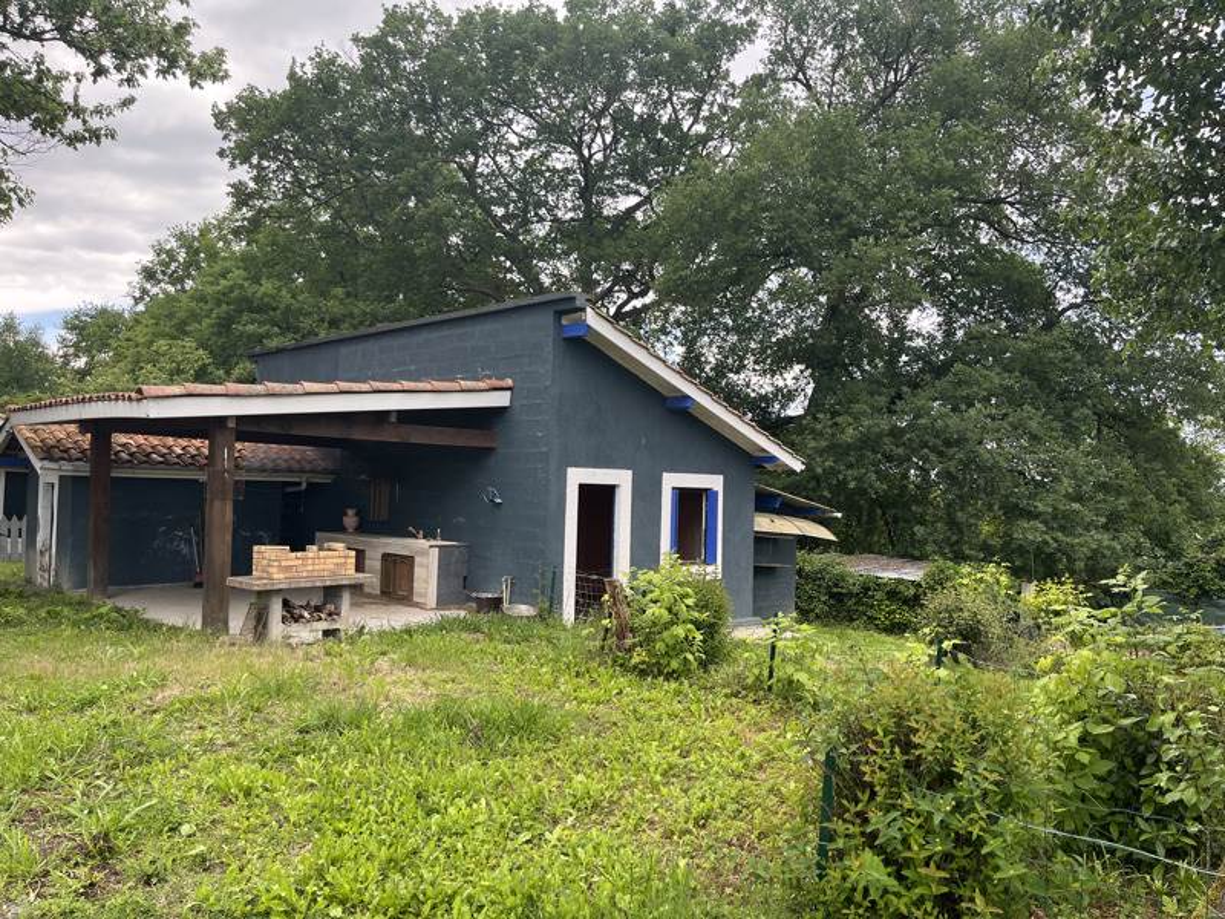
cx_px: 612
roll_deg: -1.5
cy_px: 460
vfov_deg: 53.1
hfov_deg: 67.3
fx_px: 920
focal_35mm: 26
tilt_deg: +1.3
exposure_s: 1/649
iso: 50
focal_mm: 5.1
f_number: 1.6
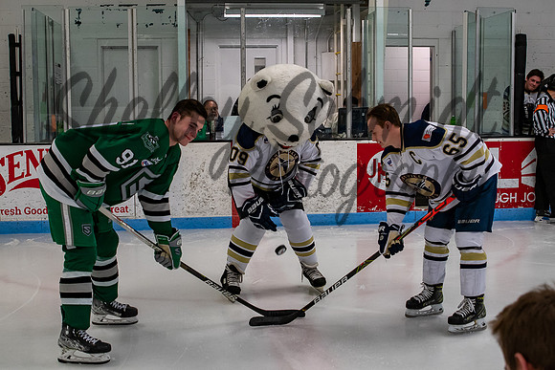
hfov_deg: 43.4
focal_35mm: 45
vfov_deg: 29.7
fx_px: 697
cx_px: 272
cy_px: 165
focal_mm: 26
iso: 1250
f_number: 4
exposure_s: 1/250
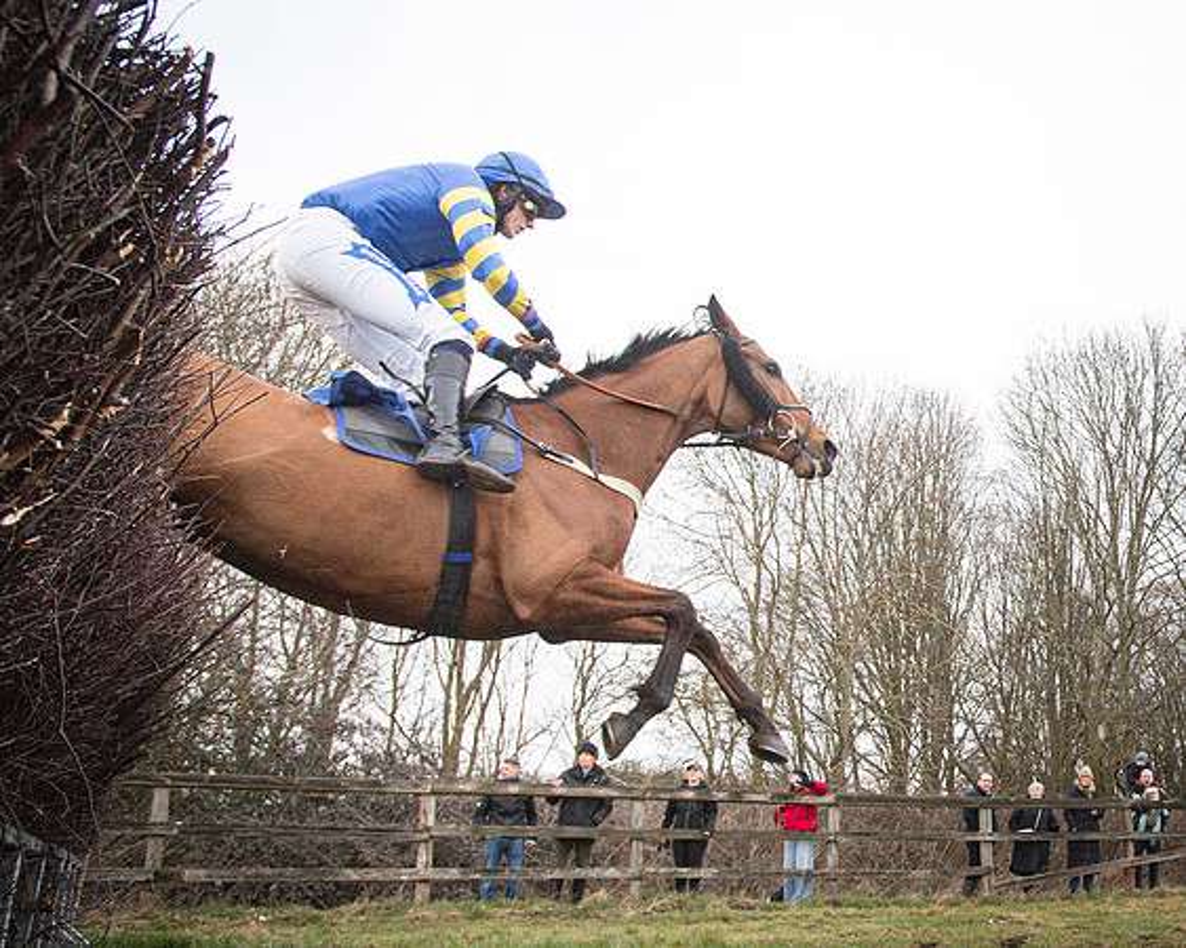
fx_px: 1308
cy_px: 541
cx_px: 1157
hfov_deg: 42.8
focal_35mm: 37
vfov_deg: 39.8
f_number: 6.3
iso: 2000
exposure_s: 1/1600
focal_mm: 20
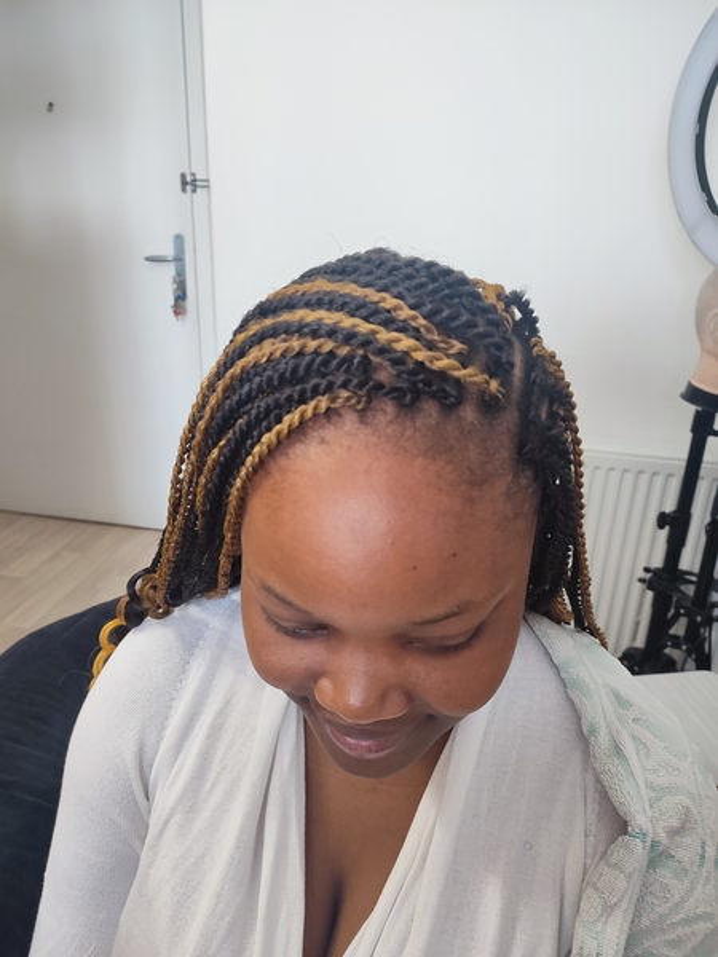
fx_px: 664
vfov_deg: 71.6
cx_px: 359
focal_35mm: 24
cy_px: 478
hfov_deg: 56.8
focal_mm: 5.89
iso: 375
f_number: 1.89
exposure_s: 1/20
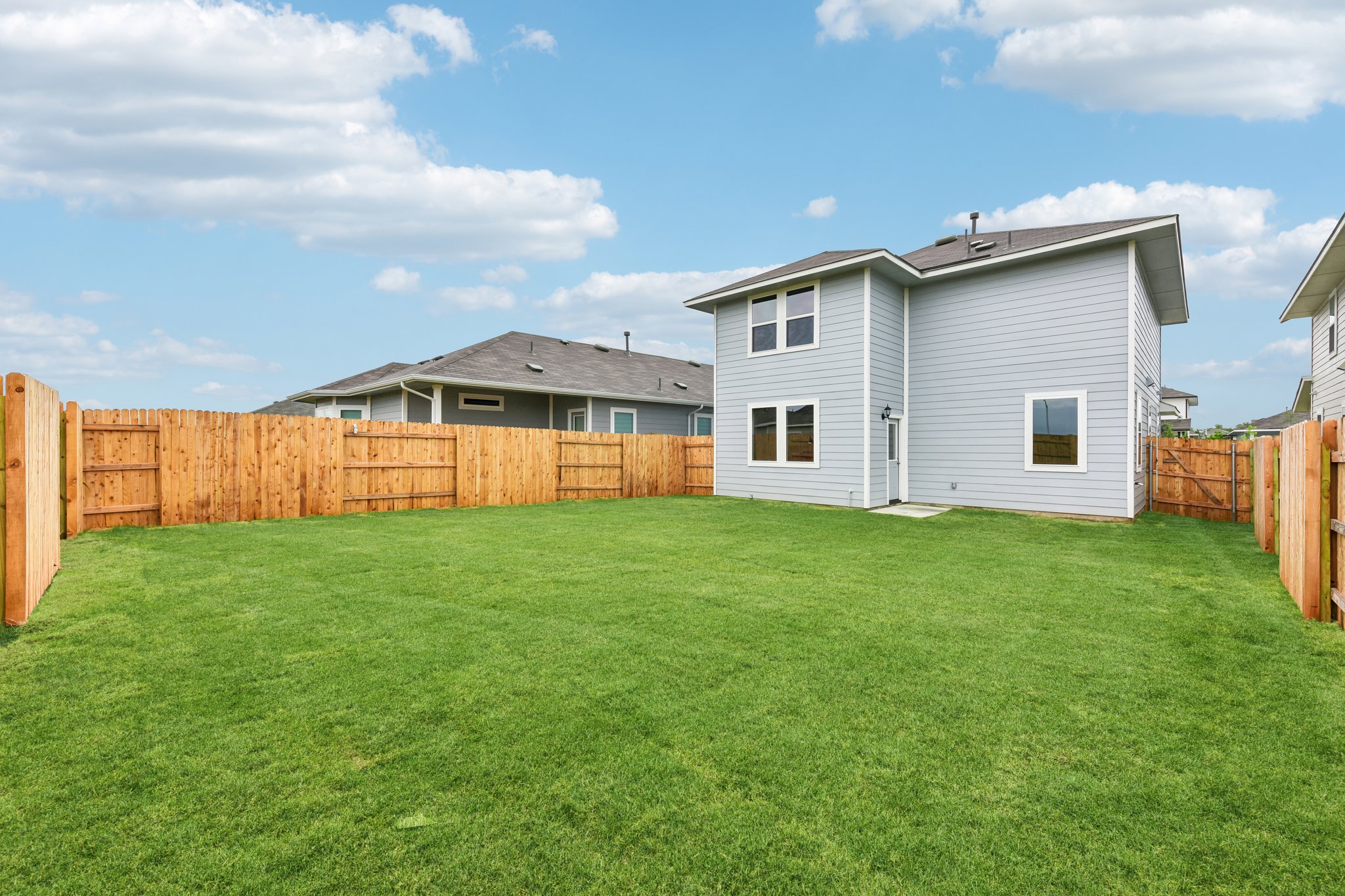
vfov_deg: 81.2
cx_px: 672
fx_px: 523
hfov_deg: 104.3
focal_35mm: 14
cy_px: 448
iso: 100
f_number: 8
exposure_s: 1/100
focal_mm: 14
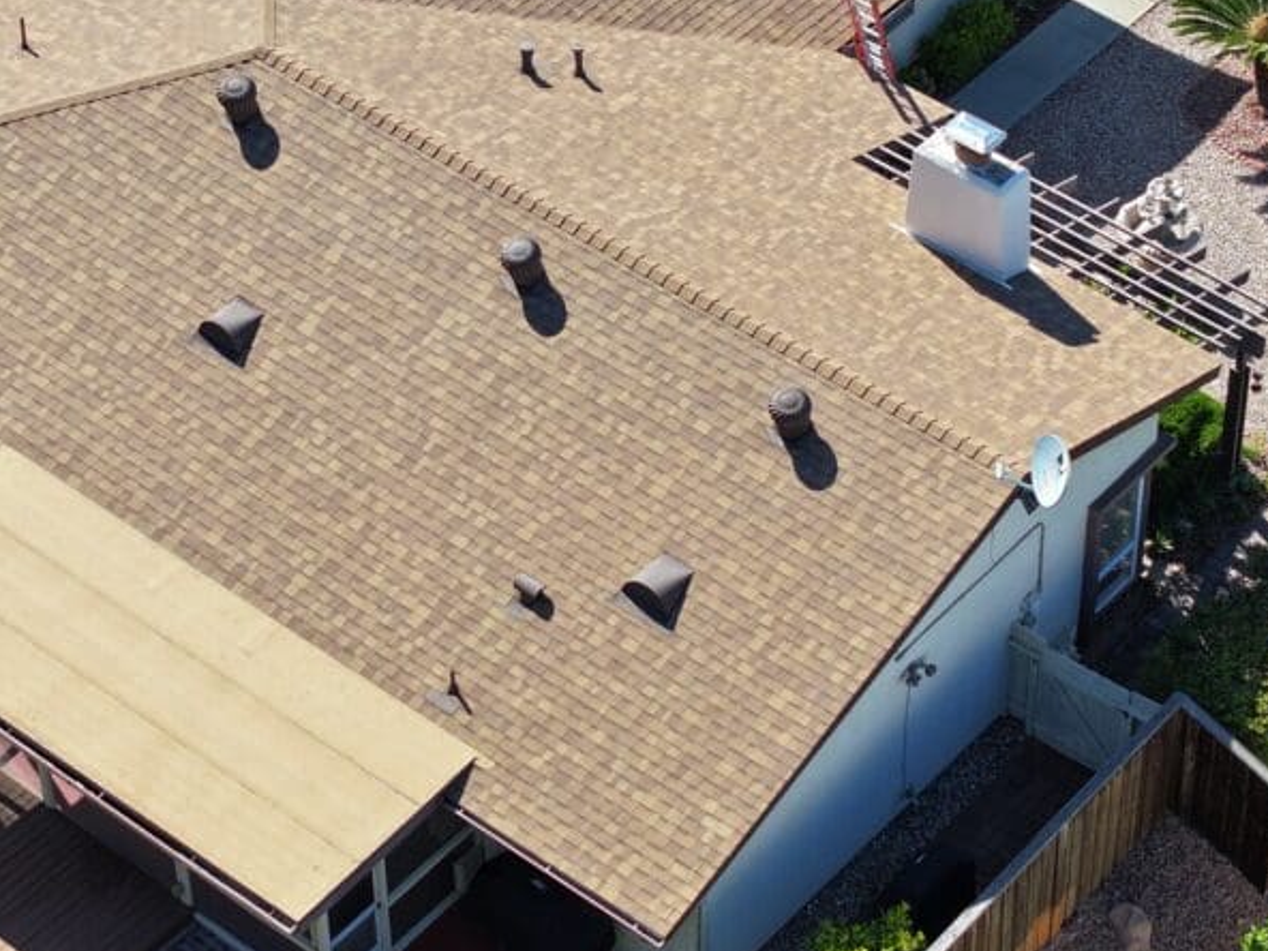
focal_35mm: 121
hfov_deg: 16.3
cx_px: 546
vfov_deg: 12.2
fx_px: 4432
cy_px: 300
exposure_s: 1/500
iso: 100
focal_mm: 19.35
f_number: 2.8
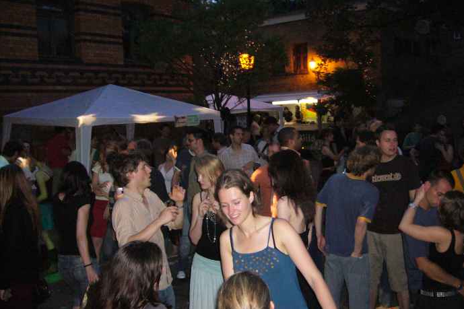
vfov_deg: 35.9
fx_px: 477
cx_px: 235
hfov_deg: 51.9
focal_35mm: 37
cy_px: 154
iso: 400
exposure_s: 1/60
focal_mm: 5.8
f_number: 2.8
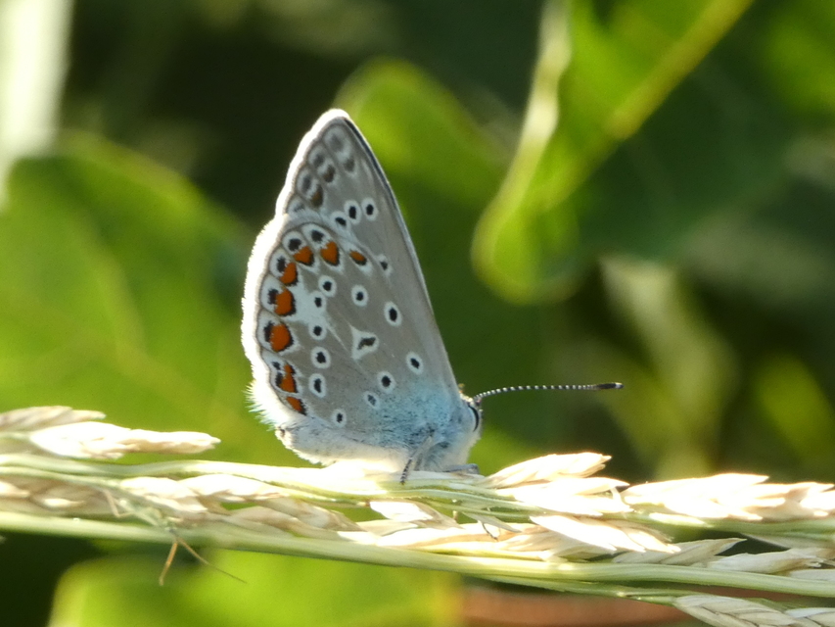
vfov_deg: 3.2
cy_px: 314
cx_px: 418
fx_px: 11315
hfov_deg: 4.2
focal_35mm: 469
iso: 320
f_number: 5.6
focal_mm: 84
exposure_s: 1/100
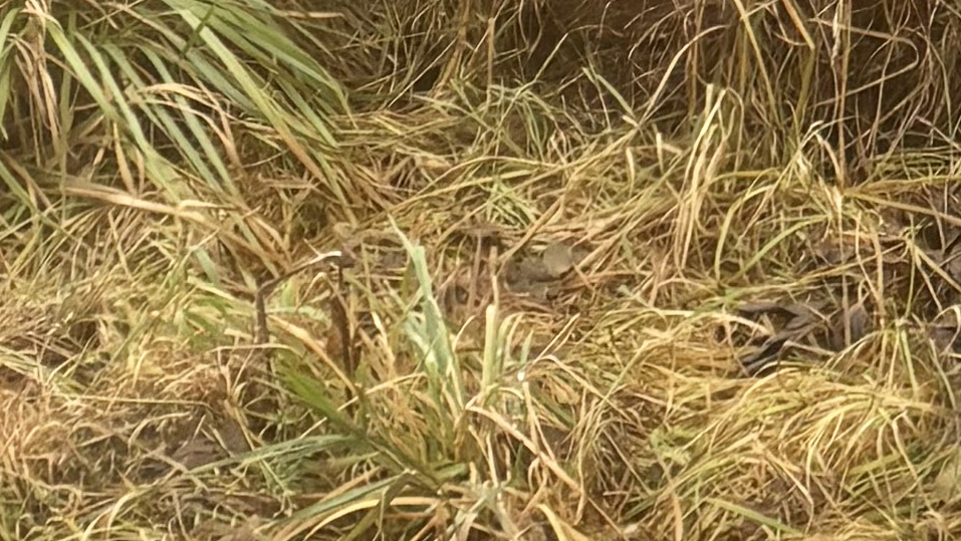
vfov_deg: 6.4
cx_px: 1386
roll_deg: +1.6
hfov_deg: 12.2
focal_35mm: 169
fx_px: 4308
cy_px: -1251
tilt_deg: -2.4
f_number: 1.6
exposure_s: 1/158
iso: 40
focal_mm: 5.96
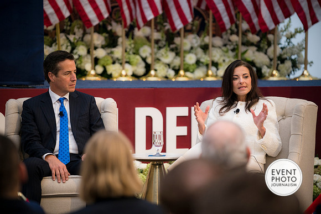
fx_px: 1338
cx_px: 160
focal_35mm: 150
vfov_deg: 9.2
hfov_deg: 13.7
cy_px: 107
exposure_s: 1/200
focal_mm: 150
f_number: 2.8
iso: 250
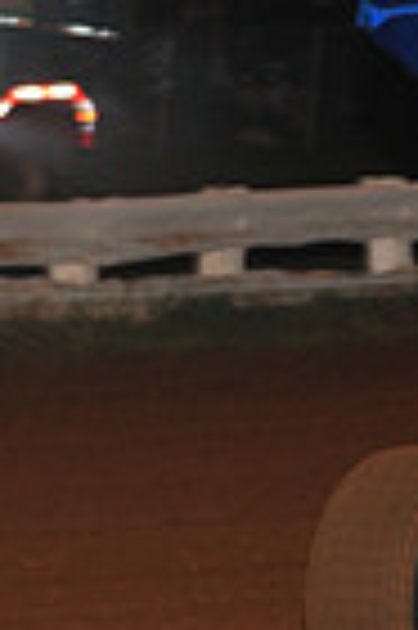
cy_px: 320
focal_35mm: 465
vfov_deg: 4.4
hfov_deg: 2.9
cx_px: 998
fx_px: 8118
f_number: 7.1
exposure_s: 1/320
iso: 1000
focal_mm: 112
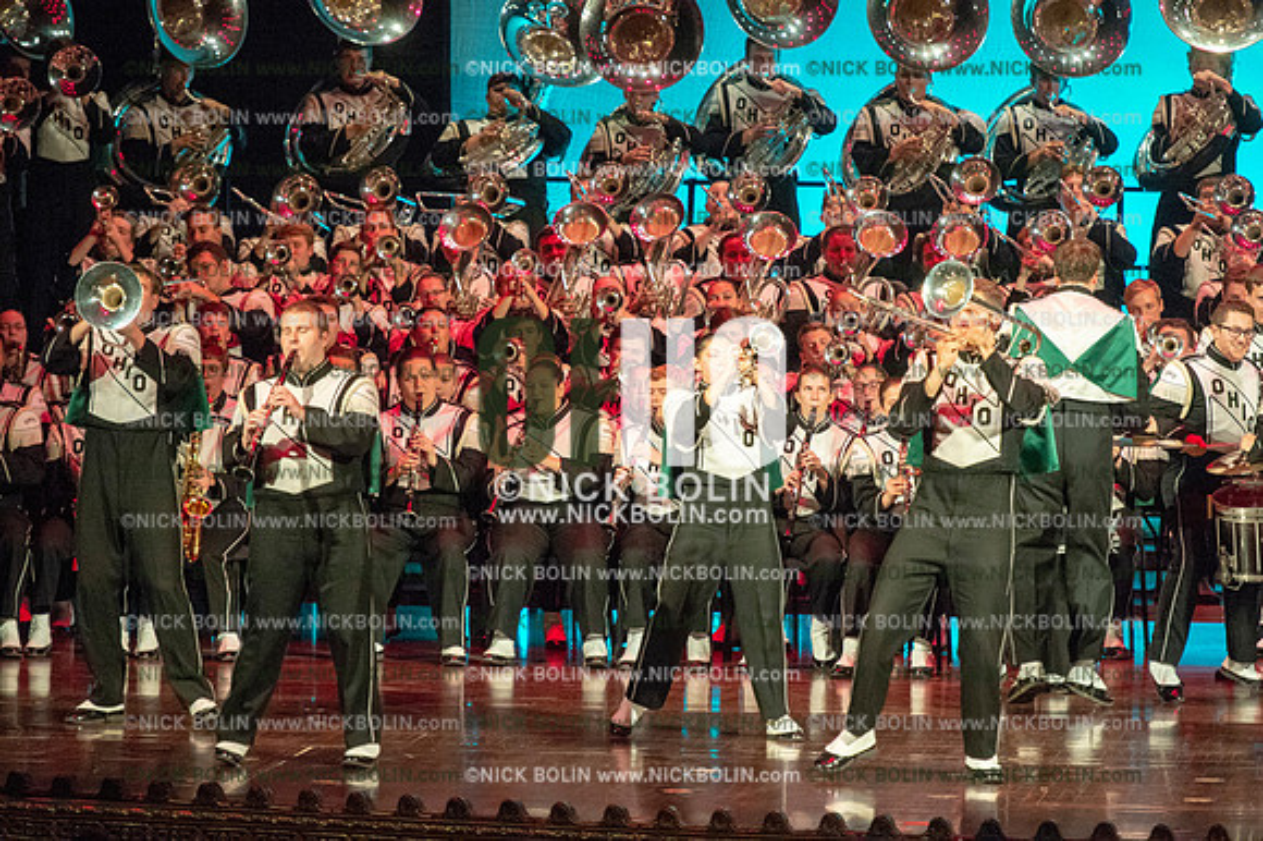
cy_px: 420
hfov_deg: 9.4
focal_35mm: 220
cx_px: 632
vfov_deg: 6.2
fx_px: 7714
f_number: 5.6
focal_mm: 220
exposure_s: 1/320
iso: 8000
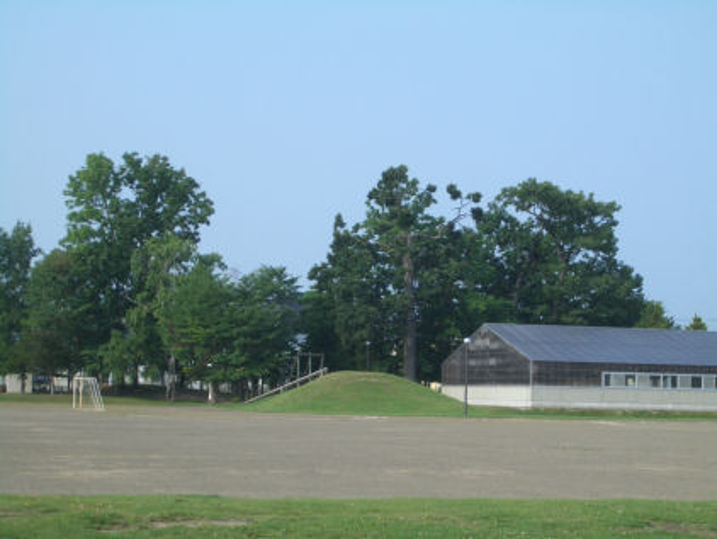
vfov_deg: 16.8
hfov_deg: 22.2
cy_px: 270
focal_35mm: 88
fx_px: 1824
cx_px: 358
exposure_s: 1/400
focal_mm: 14.6
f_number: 4.4
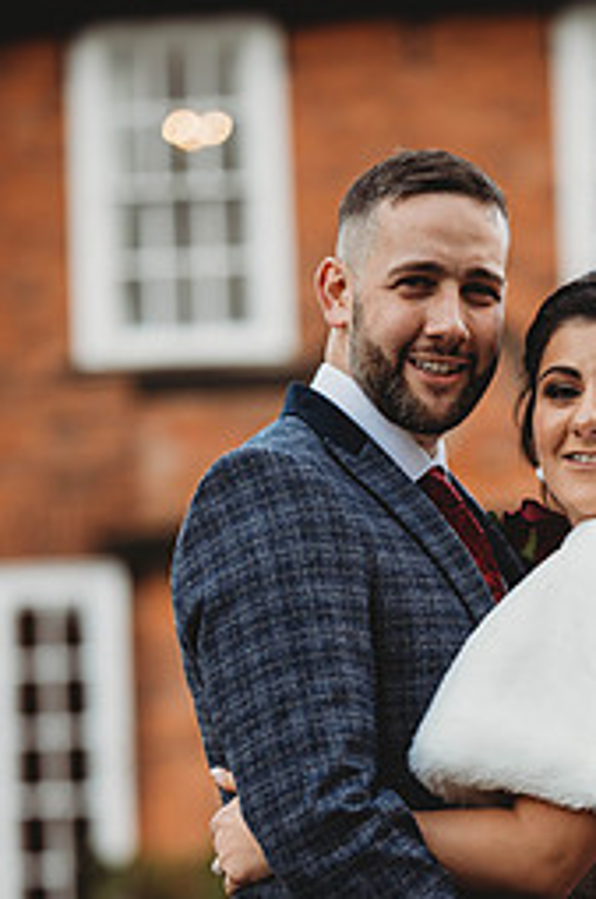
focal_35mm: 150
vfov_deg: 13.6
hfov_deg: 9.1
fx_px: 3740
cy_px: 712
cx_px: 492
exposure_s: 1/320
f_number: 1.8
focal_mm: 85
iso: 100
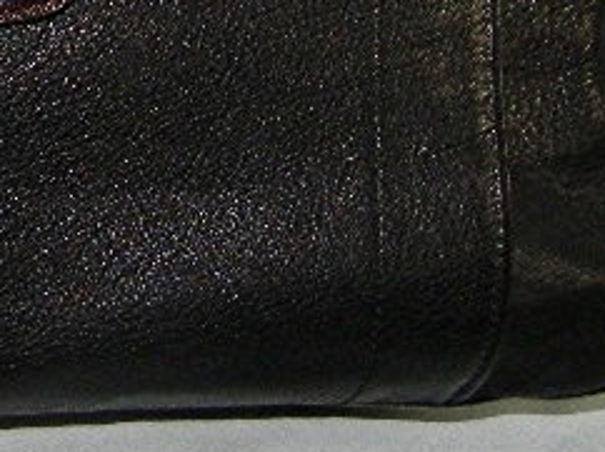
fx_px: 2217
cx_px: -80
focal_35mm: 127
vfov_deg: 11.0
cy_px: -315
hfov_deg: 15.1
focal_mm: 5.4
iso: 200
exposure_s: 1/30
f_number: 7
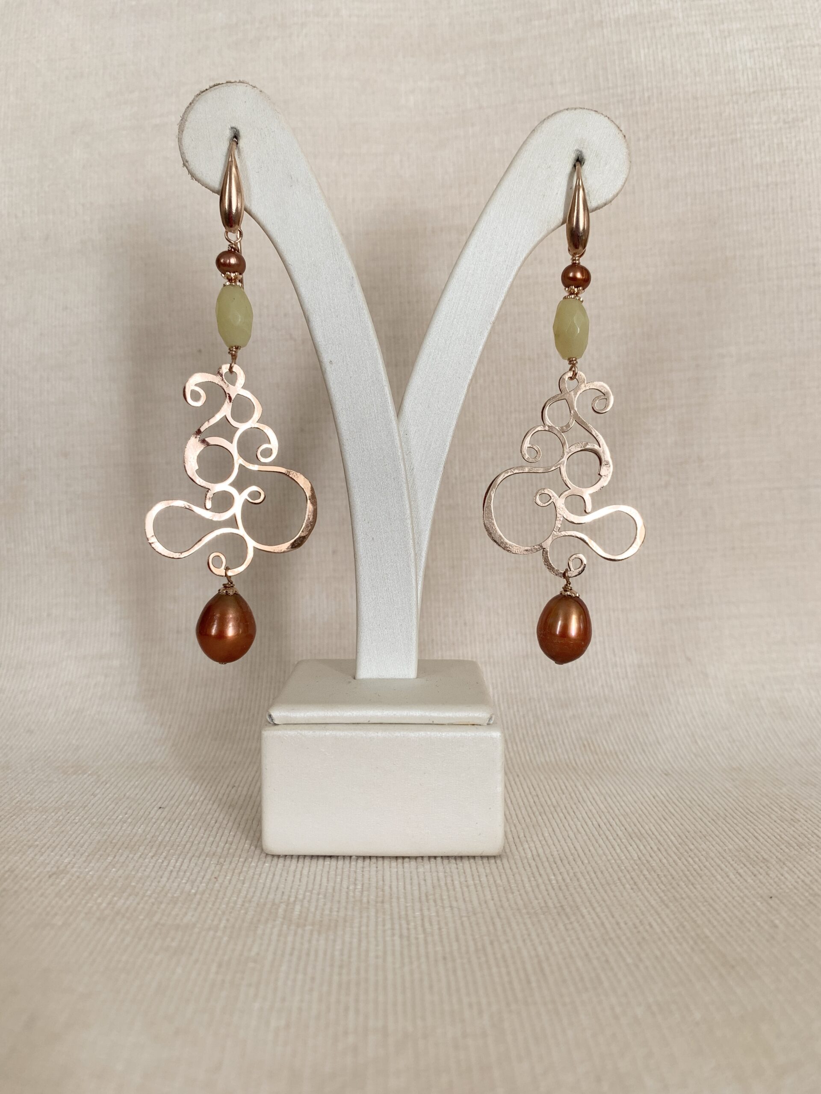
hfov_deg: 53.1
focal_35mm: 26
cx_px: 410
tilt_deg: -3.7
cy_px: 547
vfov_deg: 67.3
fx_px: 822
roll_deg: -1.3
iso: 50
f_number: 1.8
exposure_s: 1/121
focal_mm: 4.25
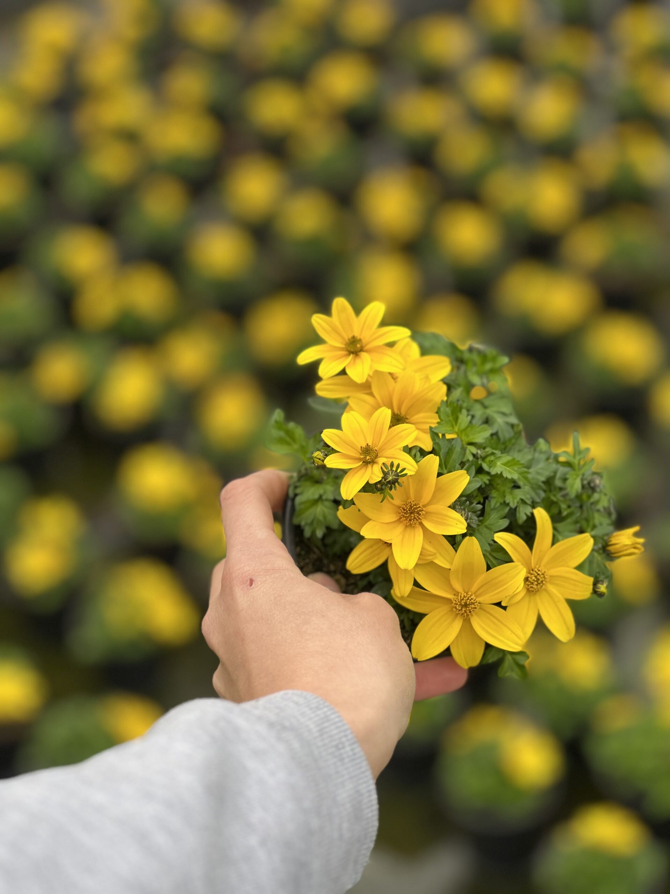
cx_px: 335
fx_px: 1987
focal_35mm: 77
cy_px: 447
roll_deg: +6.3
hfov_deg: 19.1
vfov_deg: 25.3
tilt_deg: -34.2
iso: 40
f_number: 2.8
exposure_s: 1/100
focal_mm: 9
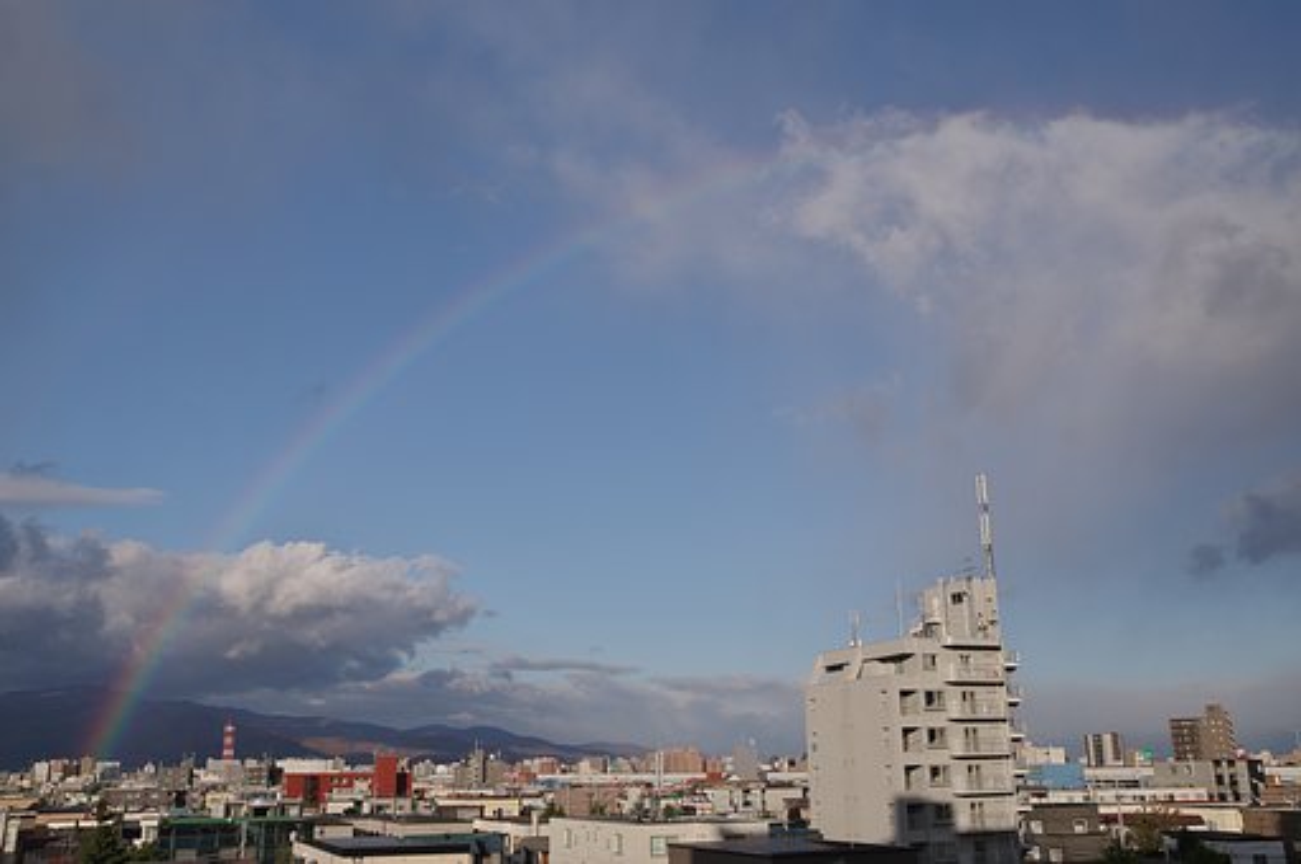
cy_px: 432
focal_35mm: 32
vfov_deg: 41.6
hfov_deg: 59.6
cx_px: 650
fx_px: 1137
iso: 100
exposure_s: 1/100
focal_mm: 21
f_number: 9
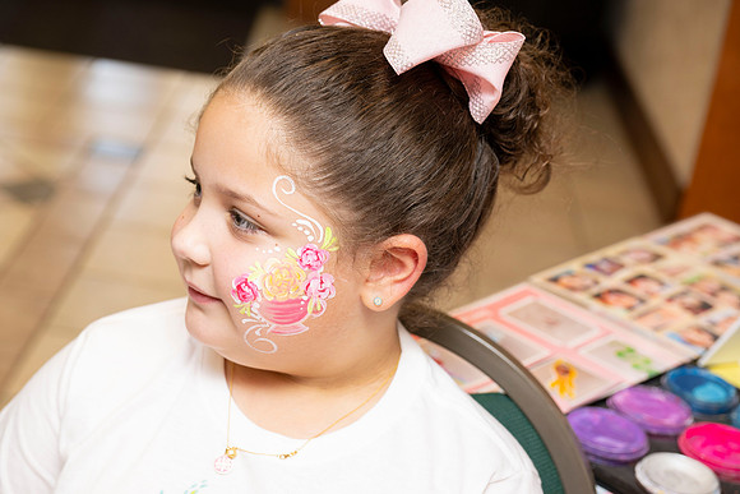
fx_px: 1357
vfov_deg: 20.6
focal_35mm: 66
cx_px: 370
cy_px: 247
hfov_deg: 30.5
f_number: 5
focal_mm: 66
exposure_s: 1/100
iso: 400
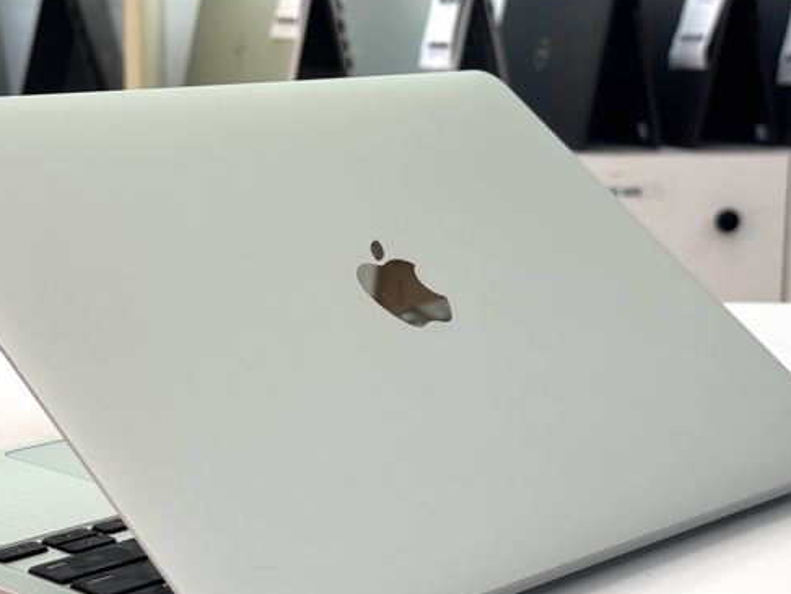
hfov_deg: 24.6
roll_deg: +0.5
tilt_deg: -10.7
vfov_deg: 18.7
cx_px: 278
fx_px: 1806
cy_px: 312
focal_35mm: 79
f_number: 1.78
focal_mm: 6.76
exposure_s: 1/170
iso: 50
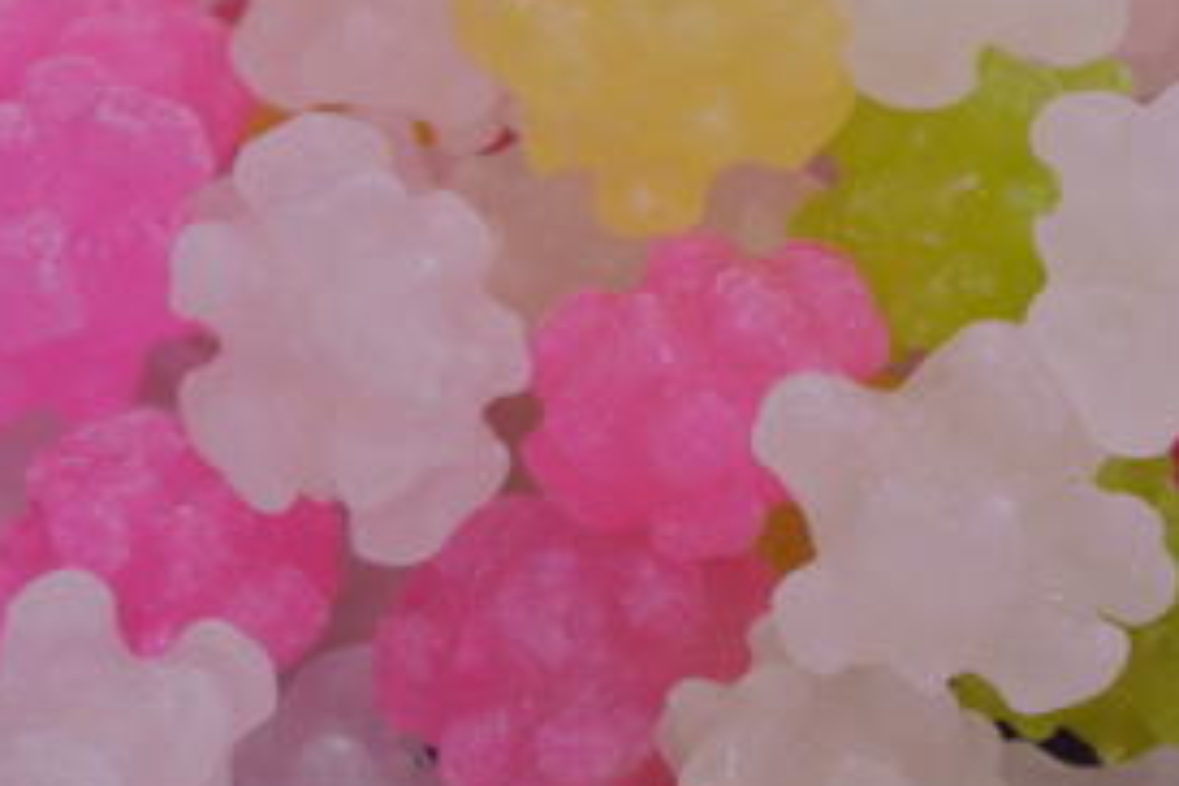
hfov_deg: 10.8
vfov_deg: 7.2
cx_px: 786
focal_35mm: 190
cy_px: 423
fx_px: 6222
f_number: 9
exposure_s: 1/15
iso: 160
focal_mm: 30
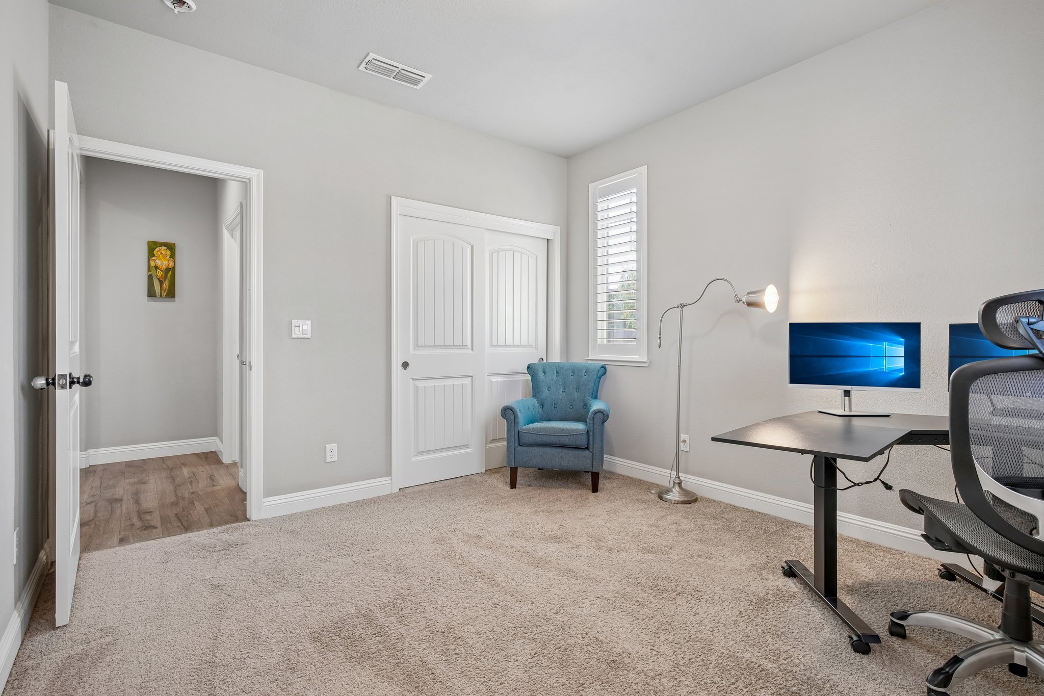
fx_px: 493
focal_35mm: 17
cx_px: 522
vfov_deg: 70.4
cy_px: 348
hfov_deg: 93.3
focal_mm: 17
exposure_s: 1/20
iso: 400
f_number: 8
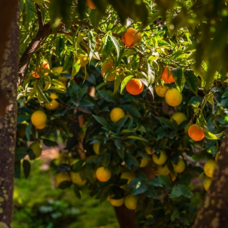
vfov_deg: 12.1
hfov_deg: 12.1
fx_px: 1073
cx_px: 151
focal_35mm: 144
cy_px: 114
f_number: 5.6
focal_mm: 112
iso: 100
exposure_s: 1/80
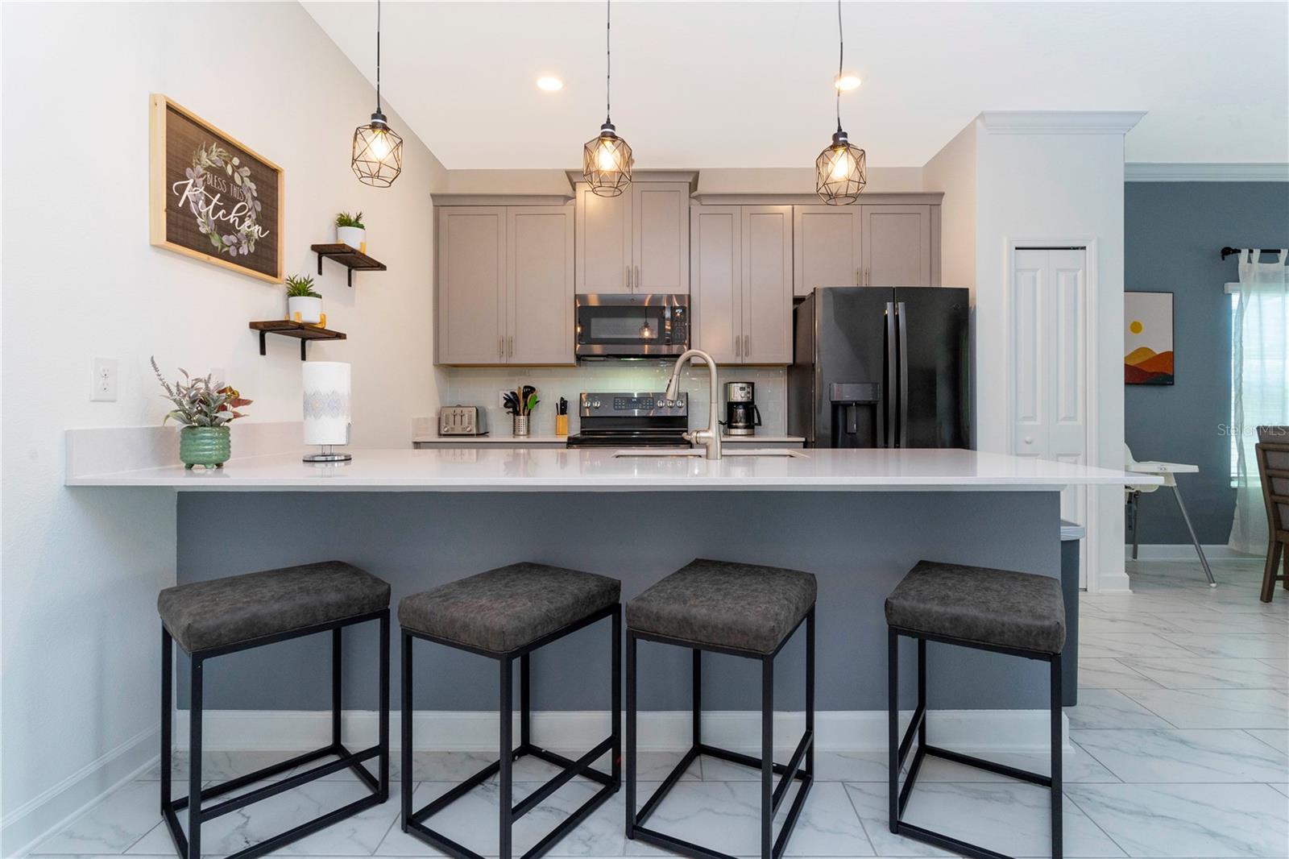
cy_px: 430
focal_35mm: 17
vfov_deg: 70.4
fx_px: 609
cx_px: 644
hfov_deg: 93.3
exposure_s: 1/25
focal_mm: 17
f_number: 11
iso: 800
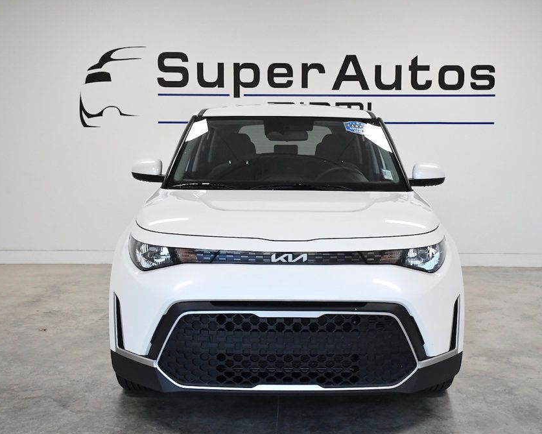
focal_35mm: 46
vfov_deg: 32.8
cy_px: 216
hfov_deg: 40.3
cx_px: 304
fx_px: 738
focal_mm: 27
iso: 2500
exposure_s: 1/1600
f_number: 4
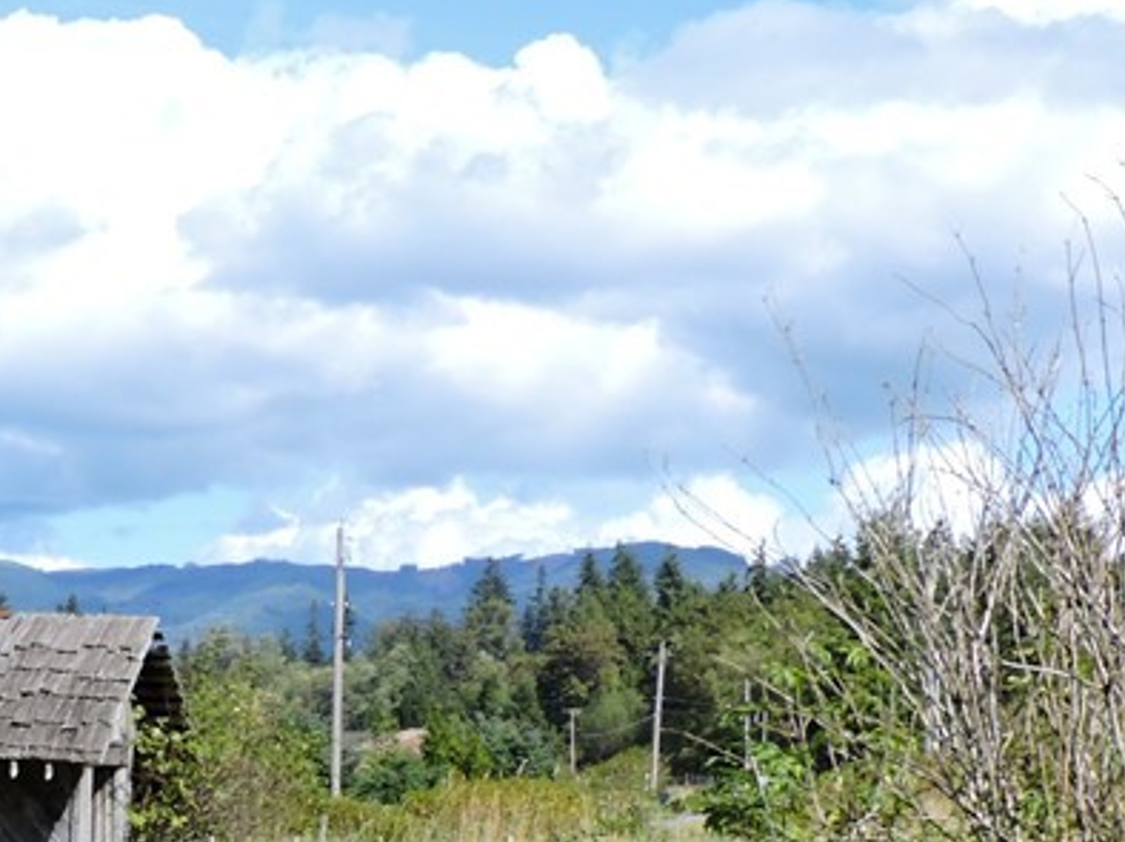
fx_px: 3378
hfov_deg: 18.7
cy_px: 965
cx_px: 168
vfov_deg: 13.9
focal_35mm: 104
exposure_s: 1/800
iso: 100
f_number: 3.3
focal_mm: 7.1
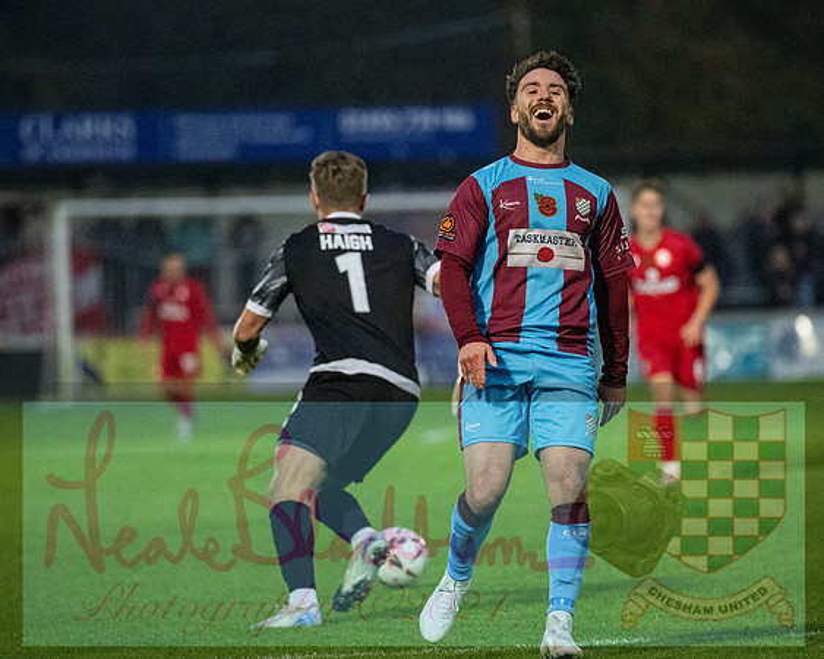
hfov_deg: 5.7
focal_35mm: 342
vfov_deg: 4.5
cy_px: 327
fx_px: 8329
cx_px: 423
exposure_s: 1/1250
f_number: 2.8
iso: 8000
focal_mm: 200
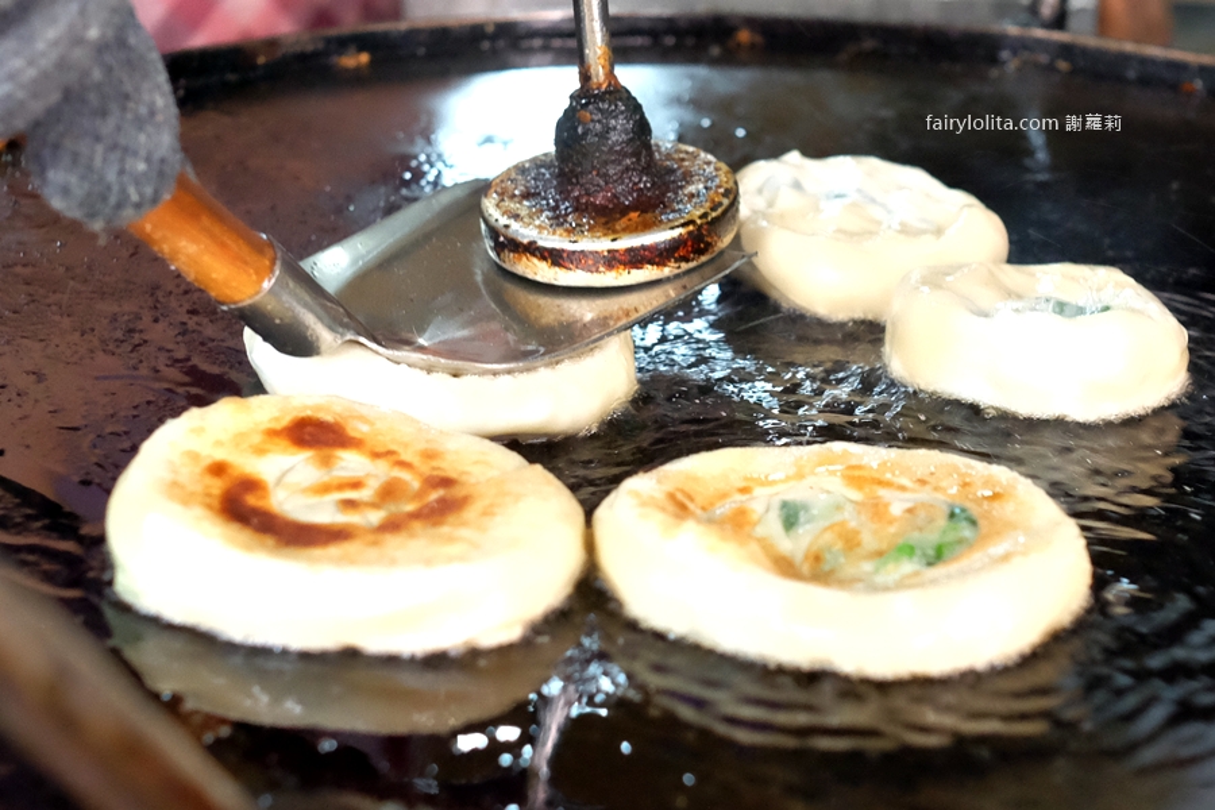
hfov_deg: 54.4
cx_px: 608
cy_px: 405
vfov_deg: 37.9
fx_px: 1181
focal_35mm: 35
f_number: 3.6
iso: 4000
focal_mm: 23
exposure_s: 1/75
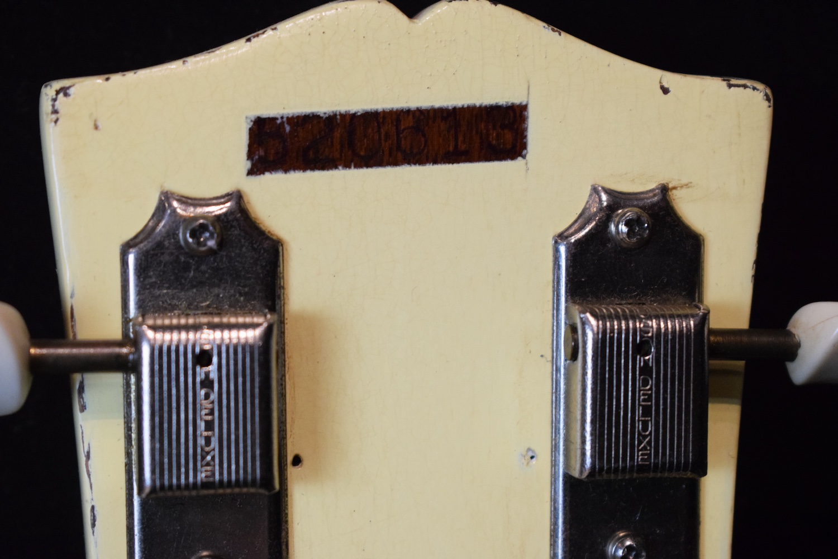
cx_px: 419
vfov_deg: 16.6
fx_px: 1920
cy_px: 280
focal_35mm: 82
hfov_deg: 24.6
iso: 3200
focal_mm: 55
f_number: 5.6
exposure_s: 1/100
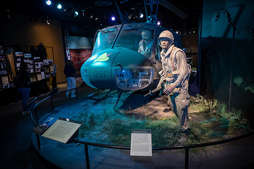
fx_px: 169
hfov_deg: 73.8
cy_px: 84
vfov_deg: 53.1
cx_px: 127
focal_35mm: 24
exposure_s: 1/30
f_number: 5
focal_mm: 24
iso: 2500
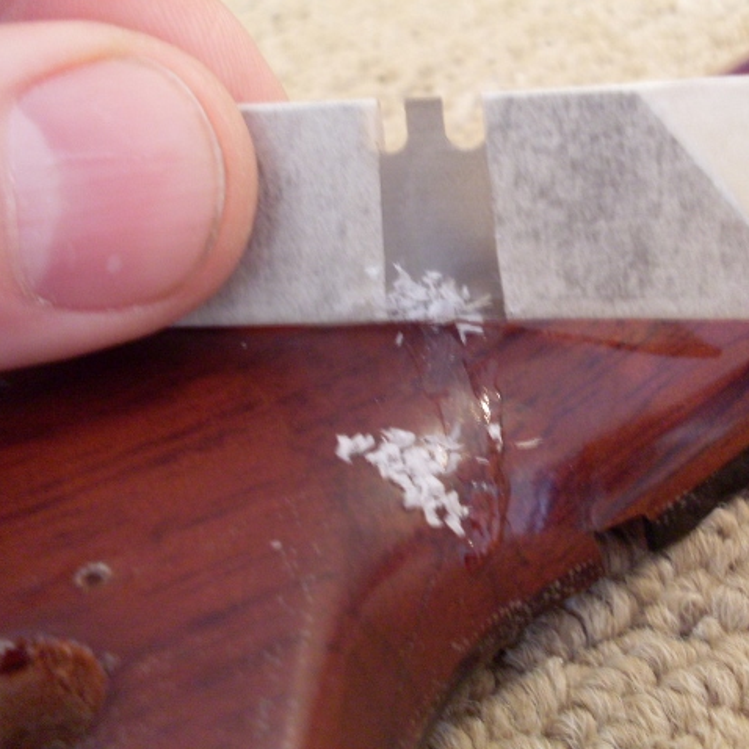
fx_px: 1102
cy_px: 374
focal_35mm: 45
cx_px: 423
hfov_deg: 37.5
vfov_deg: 37.6
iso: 200
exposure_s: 1/6
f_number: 2.8
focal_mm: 6.3
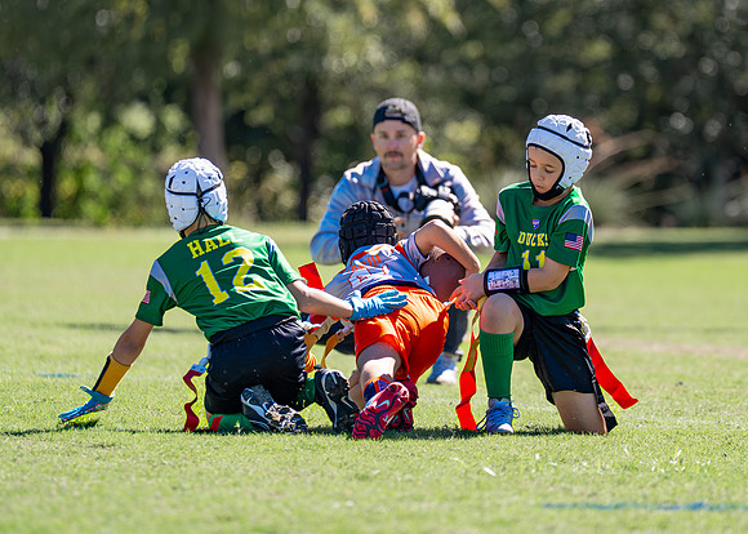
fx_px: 7428
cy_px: 193
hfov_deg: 5.8
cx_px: 499
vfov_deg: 4.1
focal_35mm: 350
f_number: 2.8
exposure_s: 1/2000
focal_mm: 200
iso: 200
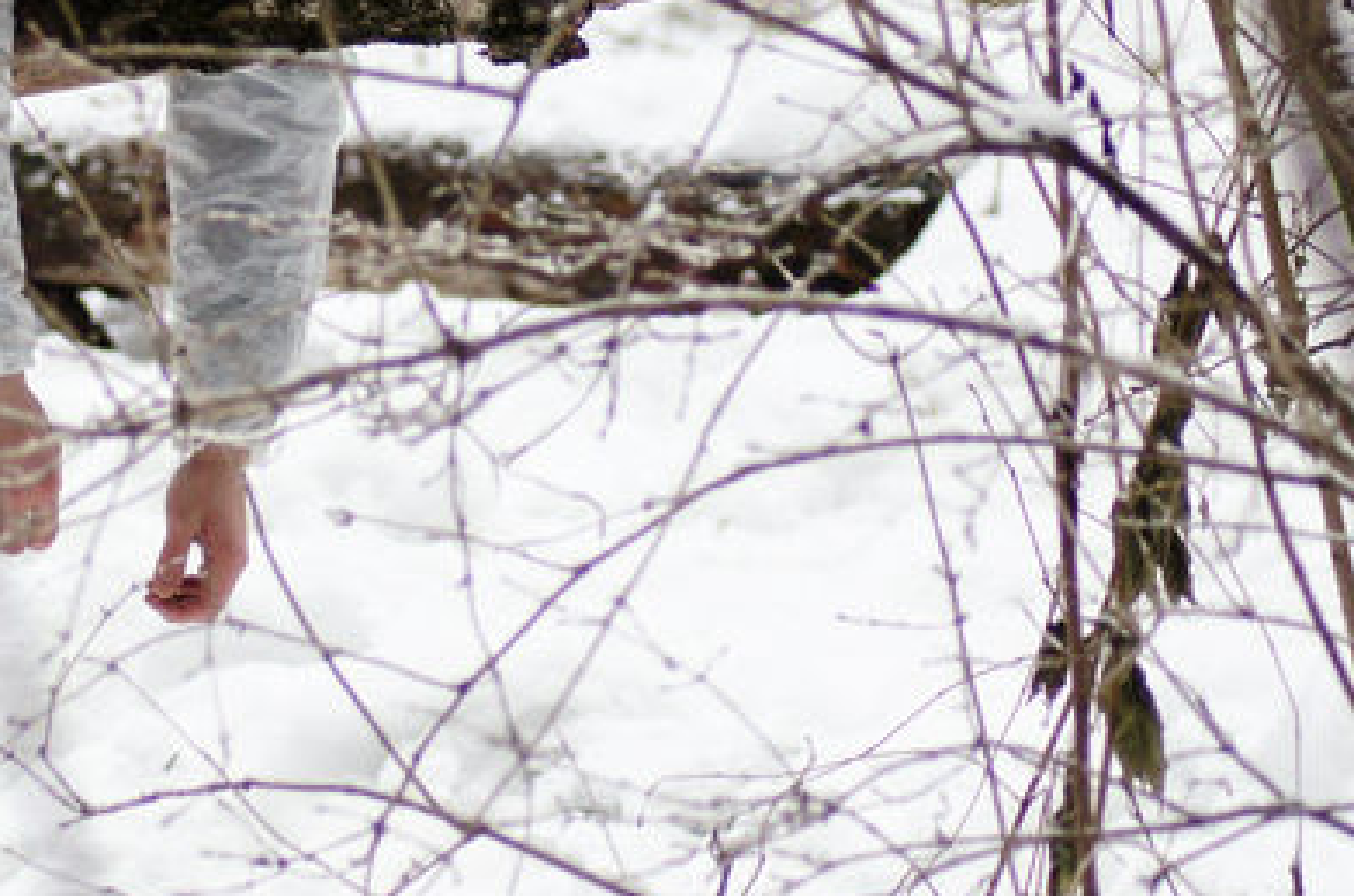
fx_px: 11673
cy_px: 168
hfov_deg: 6.6
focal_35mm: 311
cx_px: 364
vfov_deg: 4.4
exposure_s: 1/500
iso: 1000
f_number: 4
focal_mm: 90
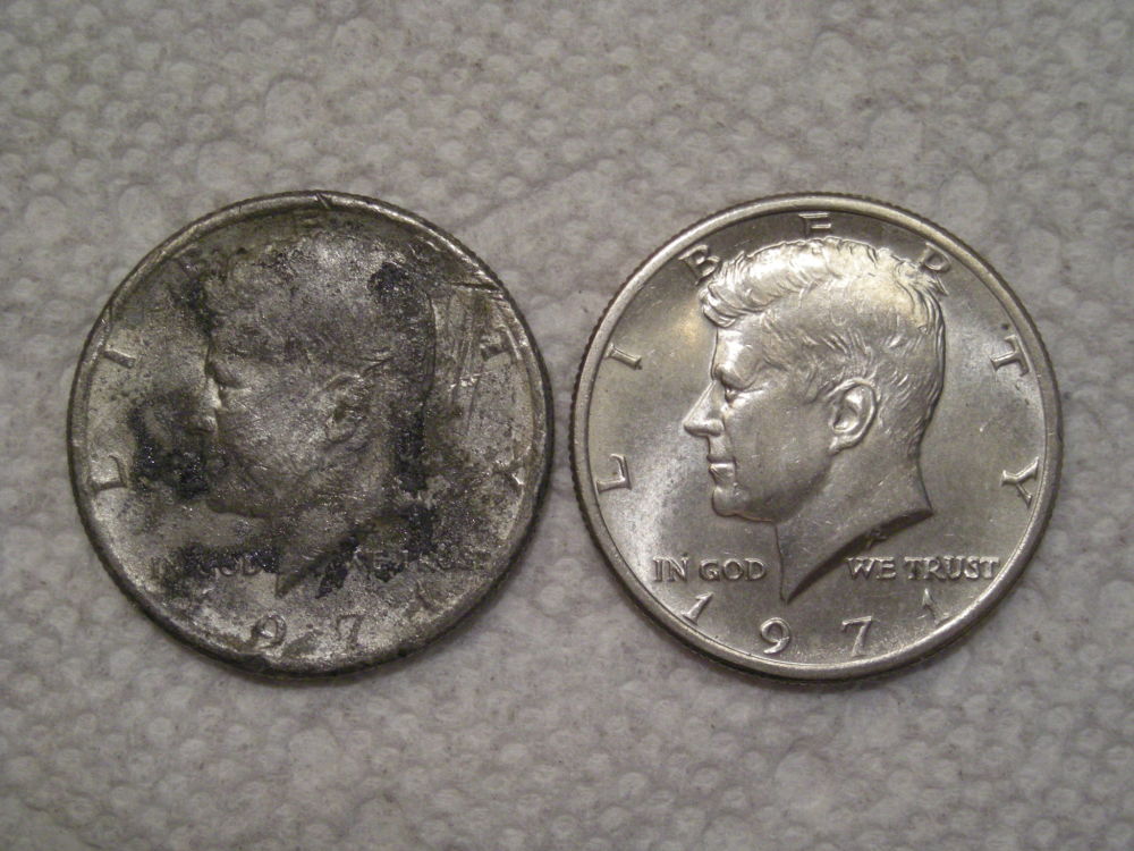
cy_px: 426
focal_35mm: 76
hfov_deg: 25.7
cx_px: 567
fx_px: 2490
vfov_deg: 19.4
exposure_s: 1/55.3
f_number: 3.9
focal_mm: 12.3
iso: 290
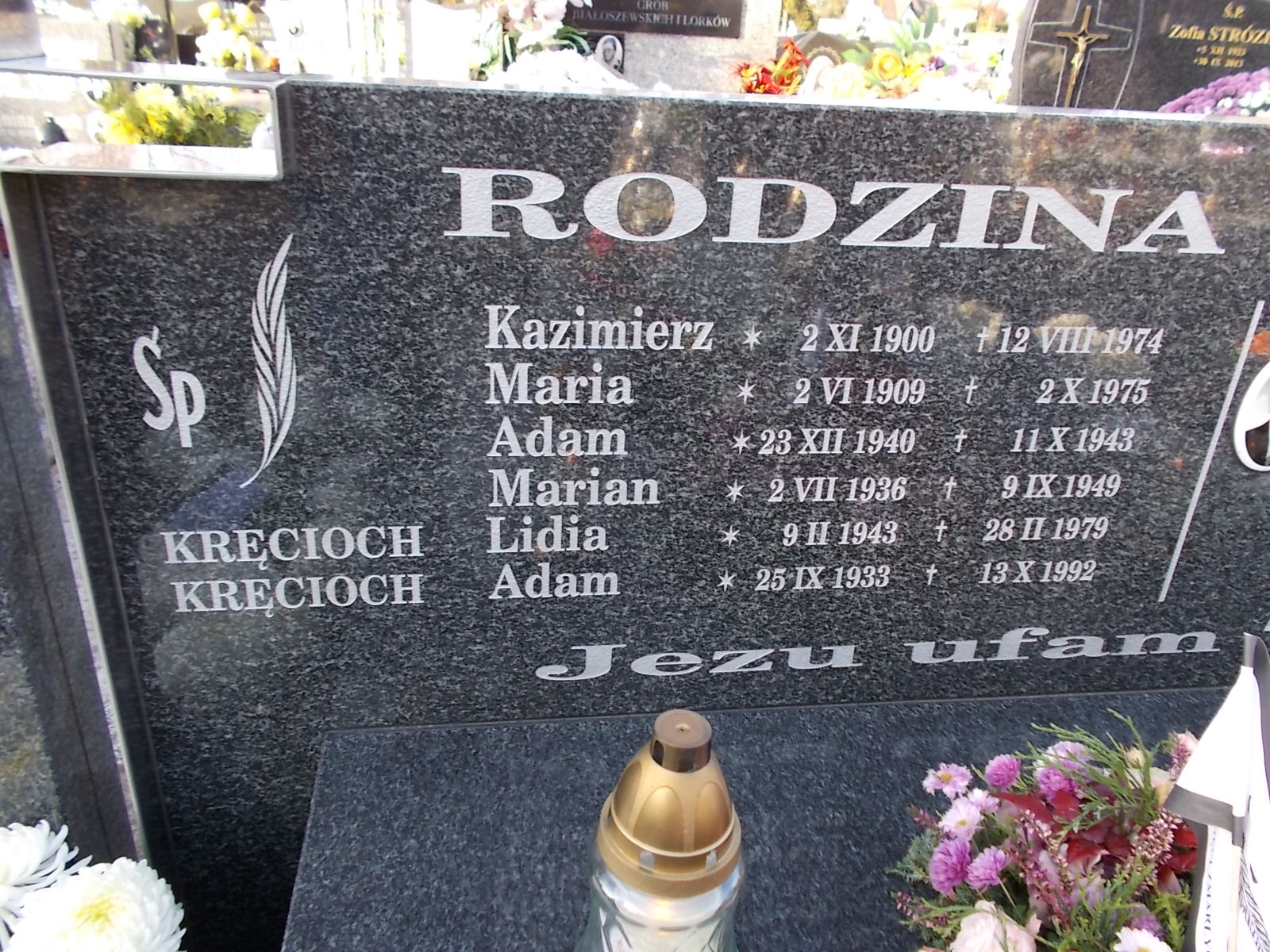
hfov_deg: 67.3
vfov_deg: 53.1
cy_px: 476
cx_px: 635
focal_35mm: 26
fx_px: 954
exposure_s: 1/80
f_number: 3.2
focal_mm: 4.6
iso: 80
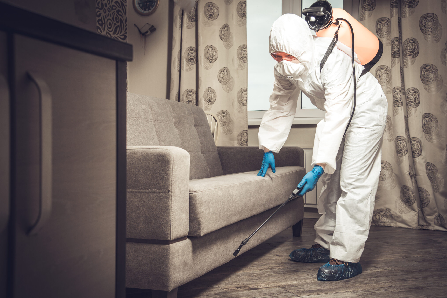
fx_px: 571
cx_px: 224
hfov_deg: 42.7
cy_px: 149
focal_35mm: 46
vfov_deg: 29.2
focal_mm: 46
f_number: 5.6
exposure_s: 1/125
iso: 200
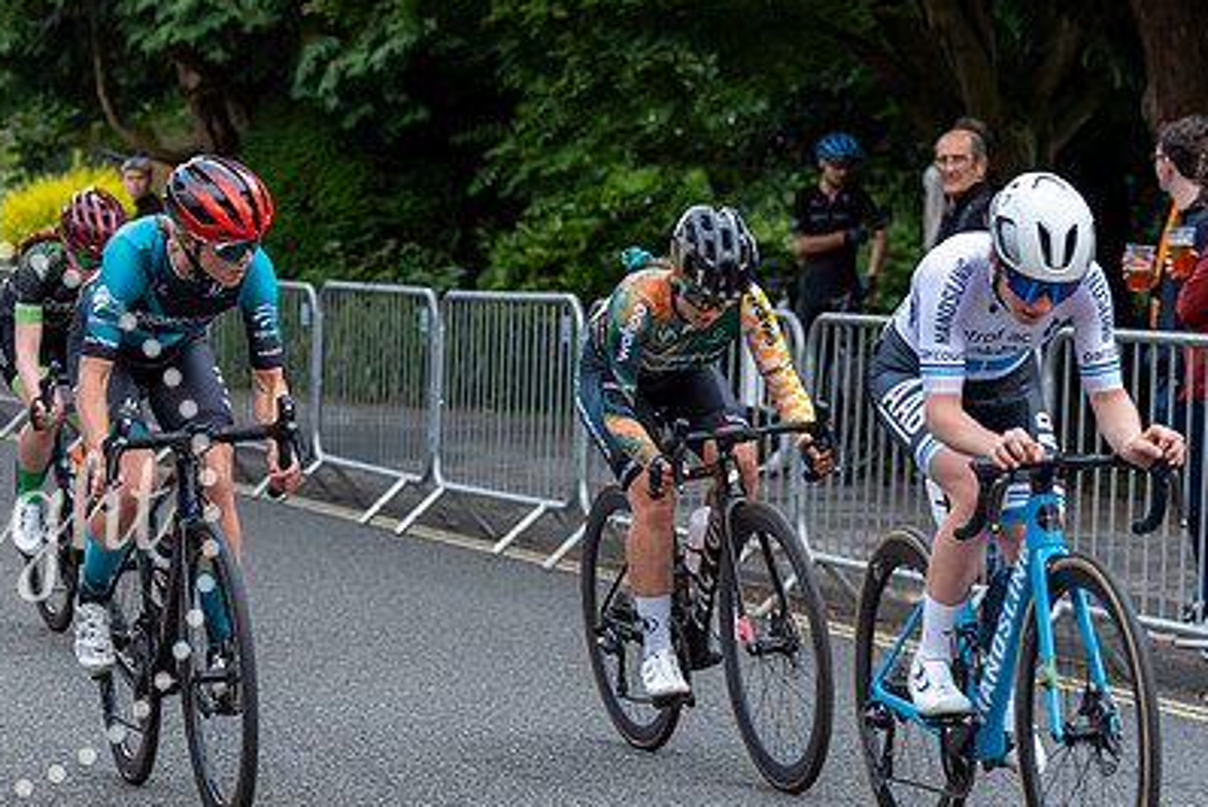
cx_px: 258
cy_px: 263
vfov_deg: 9.9
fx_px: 4634
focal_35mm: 138
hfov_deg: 14.8
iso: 640
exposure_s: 1/800
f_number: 4
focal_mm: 81
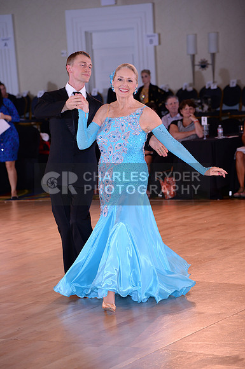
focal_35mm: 120
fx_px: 1229
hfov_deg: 11.4
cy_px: 184
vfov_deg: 17.1
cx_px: 122
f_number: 4.5
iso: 1250
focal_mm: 120
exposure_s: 1/250
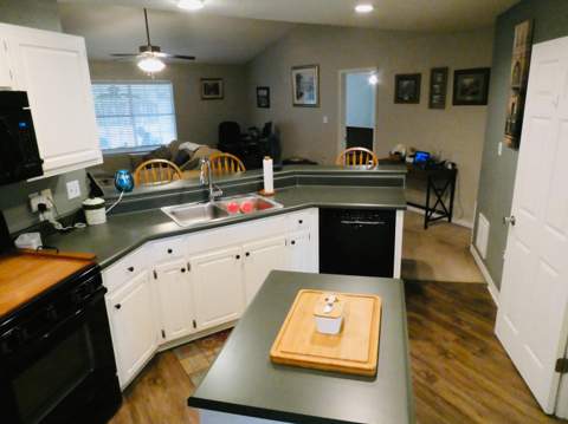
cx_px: 284
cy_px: 212
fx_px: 393
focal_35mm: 24
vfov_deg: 56.7
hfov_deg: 71.7
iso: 1250
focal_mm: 4.3
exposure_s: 1/60
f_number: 3.3
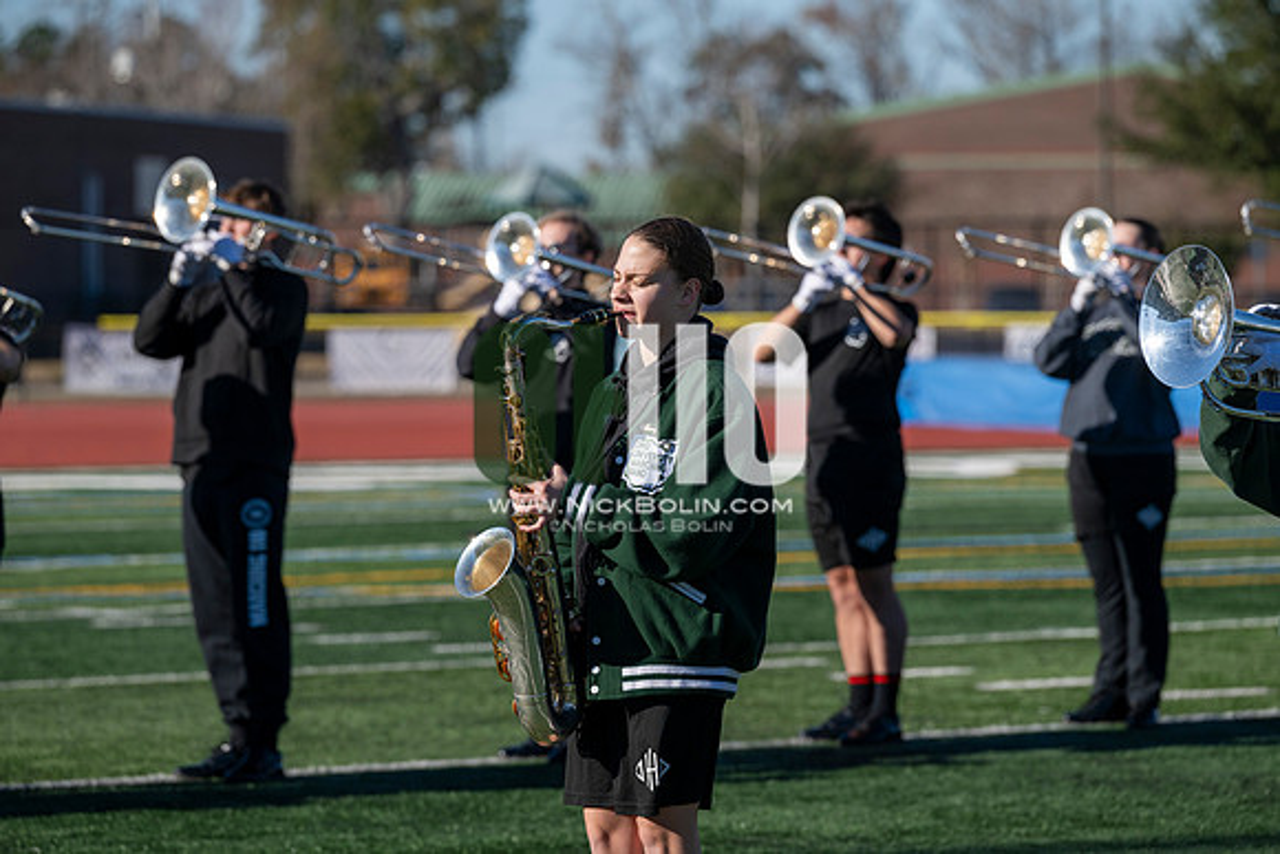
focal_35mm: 200
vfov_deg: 6.9
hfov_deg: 10.3
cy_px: 427
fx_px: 7112
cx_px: 640
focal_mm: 200
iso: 160
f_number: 5
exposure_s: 1/2000
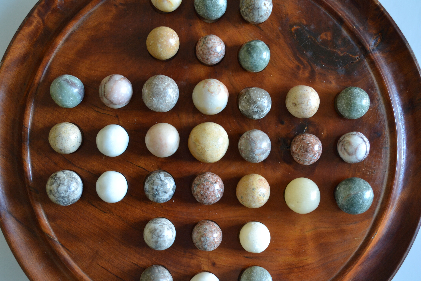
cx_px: 210
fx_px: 596
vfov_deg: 26.5
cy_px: 140
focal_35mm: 51
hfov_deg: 38.9
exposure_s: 1/15
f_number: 5
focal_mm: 34
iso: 720
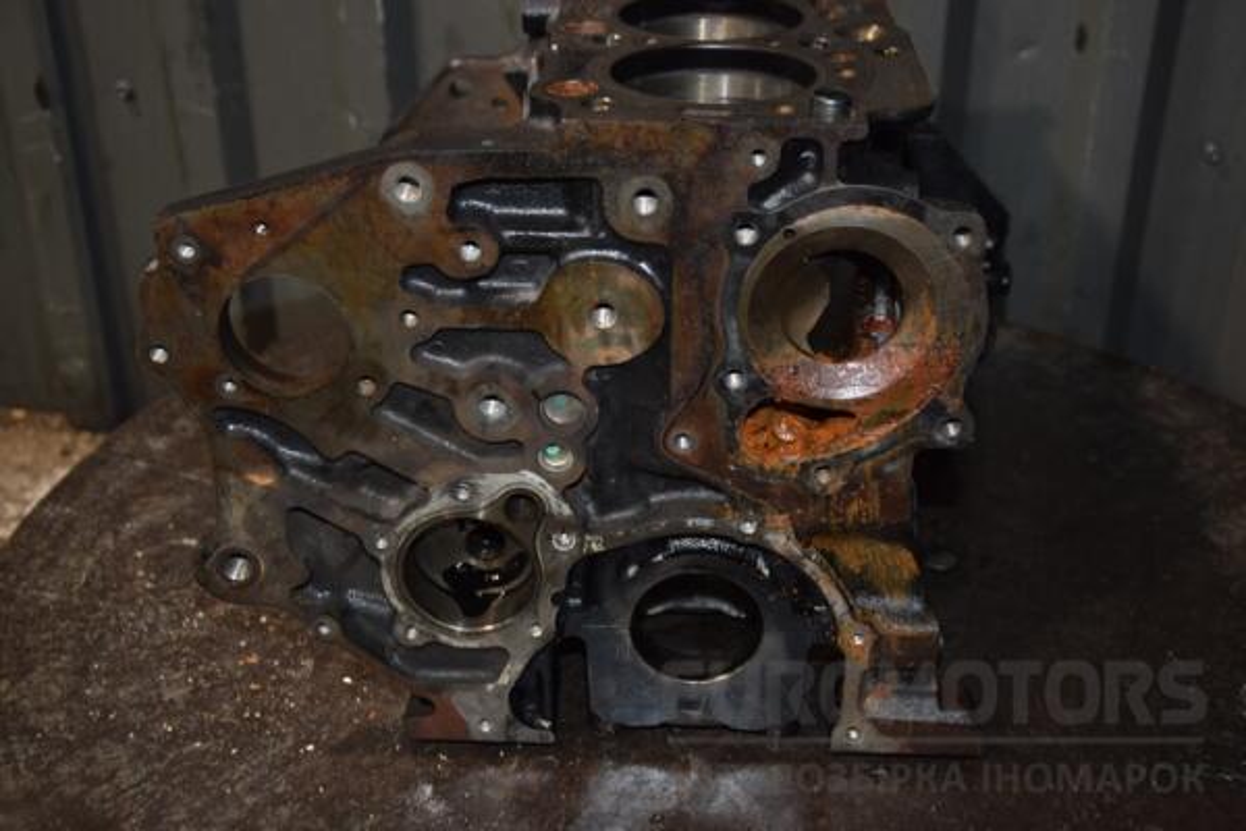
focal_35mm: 48
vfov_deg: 28.1
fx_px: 1661
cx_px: 623
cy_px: 416
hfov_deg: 41.1
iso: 800
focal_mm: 32
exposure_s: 1/60
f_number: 5
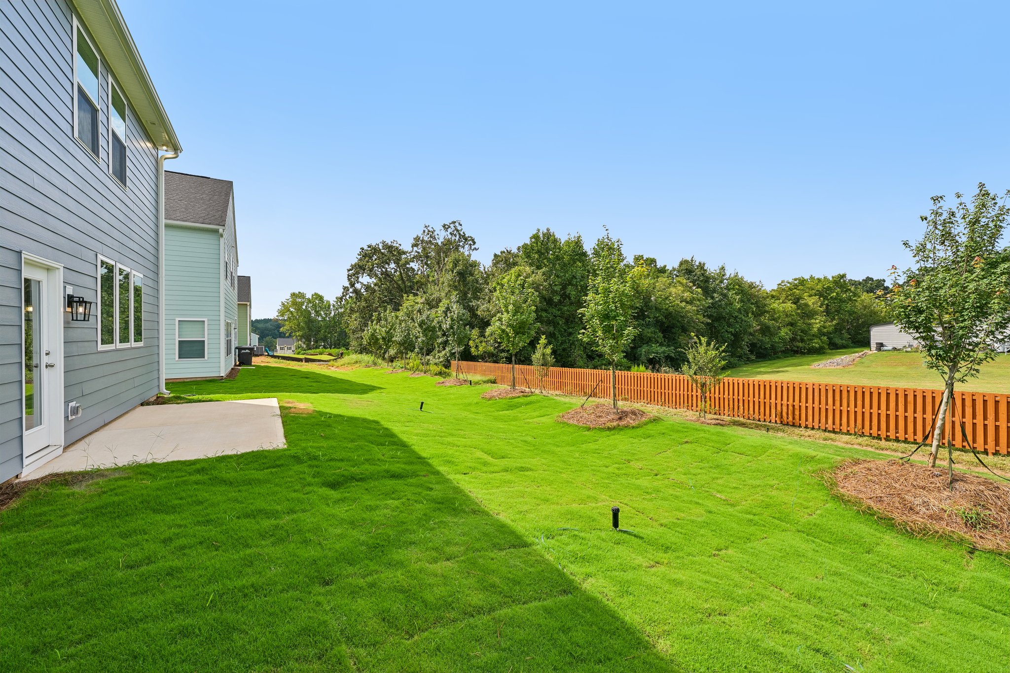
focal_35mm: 14
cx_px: 505
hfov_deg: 104.3
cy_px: 336
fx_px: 393
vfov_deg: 81.2
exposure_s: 1/320
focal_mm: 14
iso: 100
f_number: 8
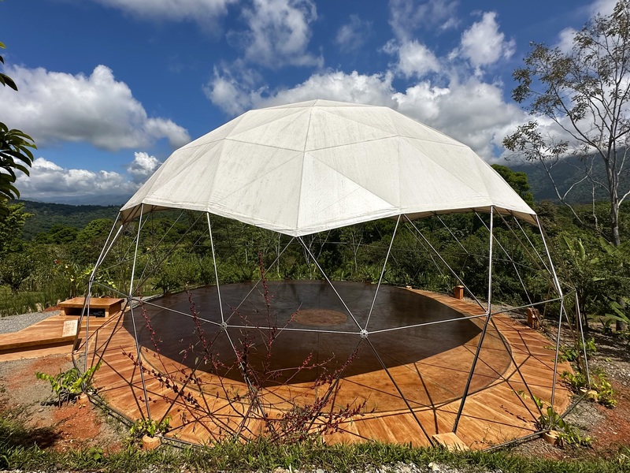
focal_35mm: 14
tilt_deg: -0.3
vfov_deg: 85.7
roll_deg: -0.8
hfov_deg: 102.1
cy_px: 236
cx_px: 315
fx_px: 255
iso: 40
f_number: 2.2
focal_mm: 2.22
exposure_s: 1/8403
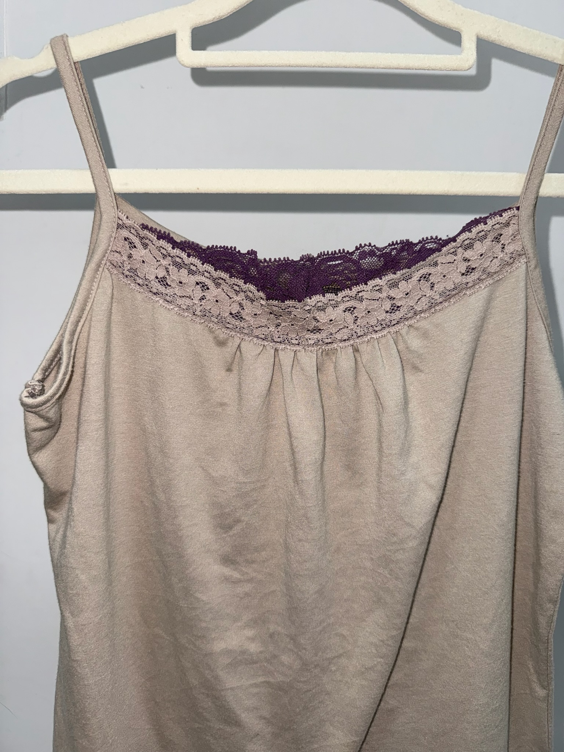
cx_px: 282
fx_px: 521
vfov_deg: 71.6
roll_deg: -1.7
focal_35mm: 24
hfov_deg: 56.8
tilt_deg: -6.7
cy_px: 376
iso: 50
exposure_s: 1/67
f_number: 1.78
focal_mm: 6.76
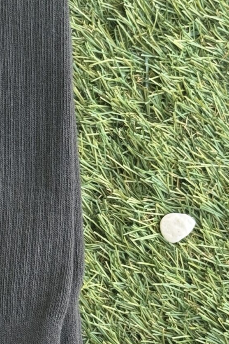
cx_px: -29
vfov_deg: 13.4
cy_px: 150
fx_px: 1459
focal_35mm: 153
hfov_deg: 8.9
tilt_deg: -82.4
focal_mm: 6.76
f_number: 1.78
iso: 80
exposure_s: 1/100
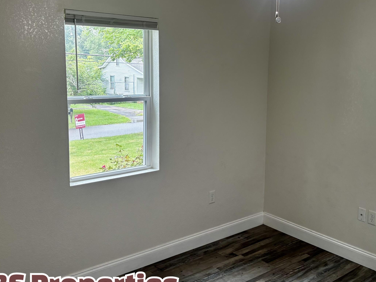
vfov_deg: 37.5
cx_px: 230
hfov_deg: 48.6
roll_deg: -1.0
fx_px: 413
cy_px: 108
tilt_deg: -5.8
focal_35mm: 38
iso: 125
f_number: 1.6
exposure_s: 1/120
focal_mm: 5.96
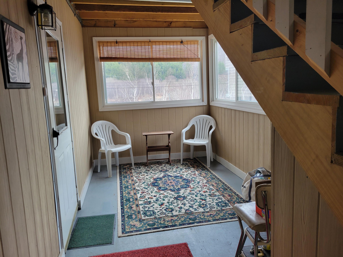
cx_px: 172
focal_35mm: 26
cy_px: 128
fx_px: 258
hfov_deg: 67.3
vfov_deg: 53.1
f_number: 1.8
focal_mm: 5.4
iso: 50
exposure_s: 1/120
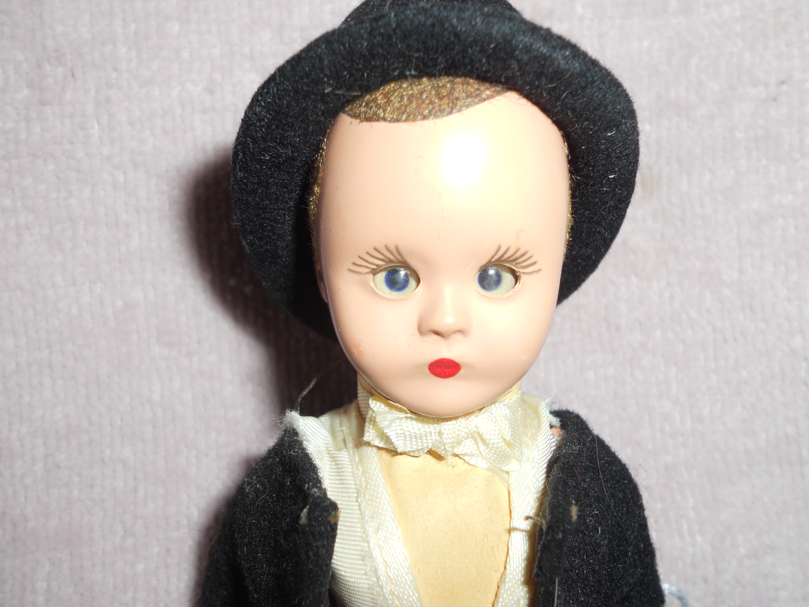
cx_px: 404
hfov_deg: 56.8
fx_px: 748
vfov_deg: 44.2
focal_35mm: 32
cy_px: 304
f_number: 8.8
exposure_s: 1/25
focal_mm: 5.8
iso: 80
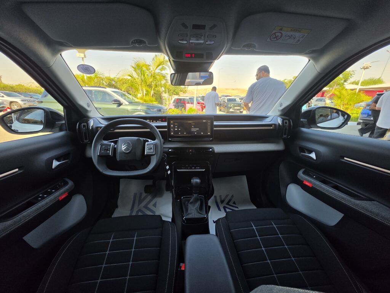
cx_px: 195
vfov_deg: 89.9
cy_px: 146
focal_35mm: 13
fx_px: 146
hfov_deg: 106.2
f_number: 1.9
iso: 32
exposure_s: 1/247
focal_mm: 2.2
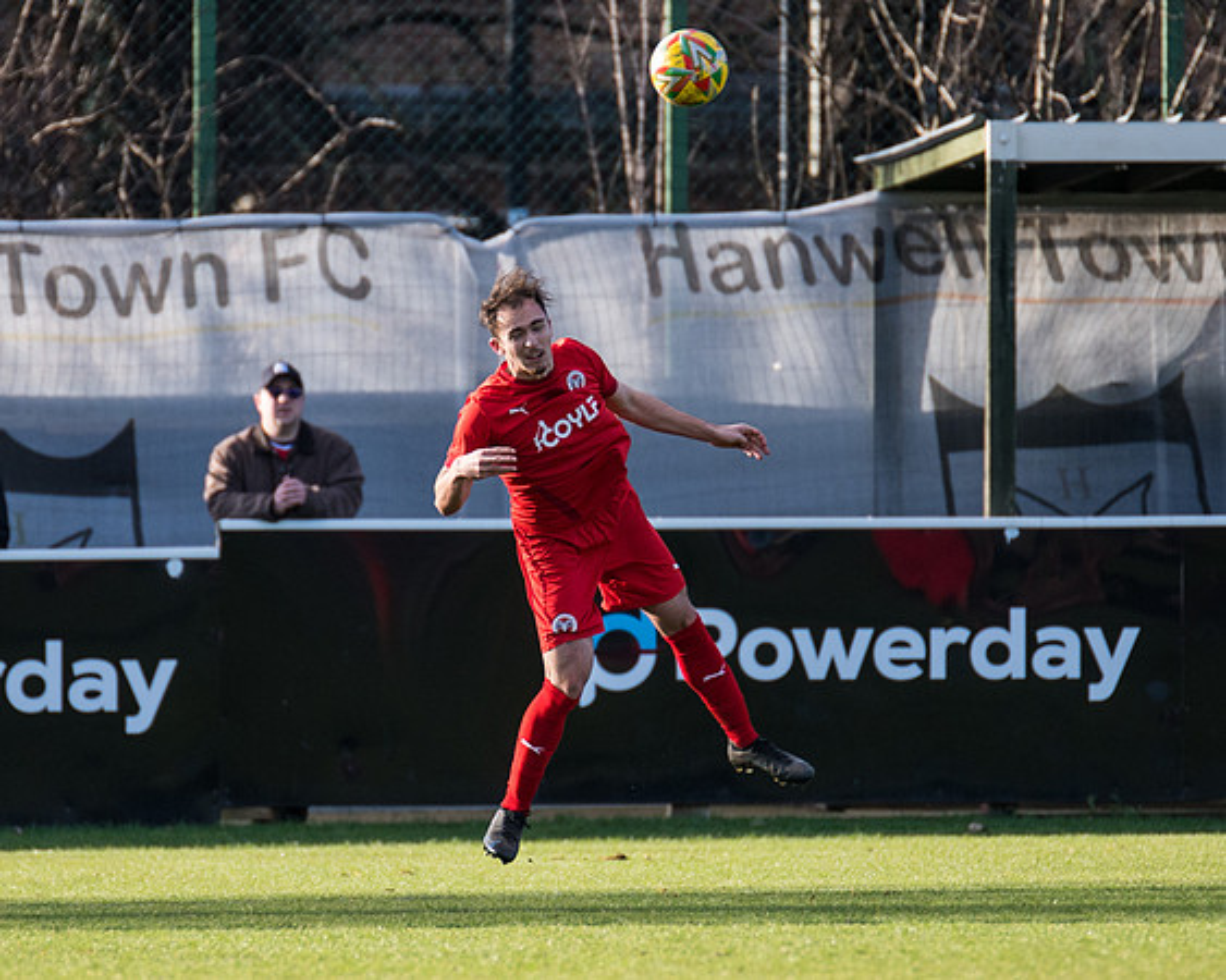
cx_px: 471
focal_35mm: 781
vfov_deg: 2.0
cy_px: 577
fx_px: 28338
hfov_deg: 2.5
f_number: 4
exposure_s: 1/1250
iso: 500
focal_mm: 380
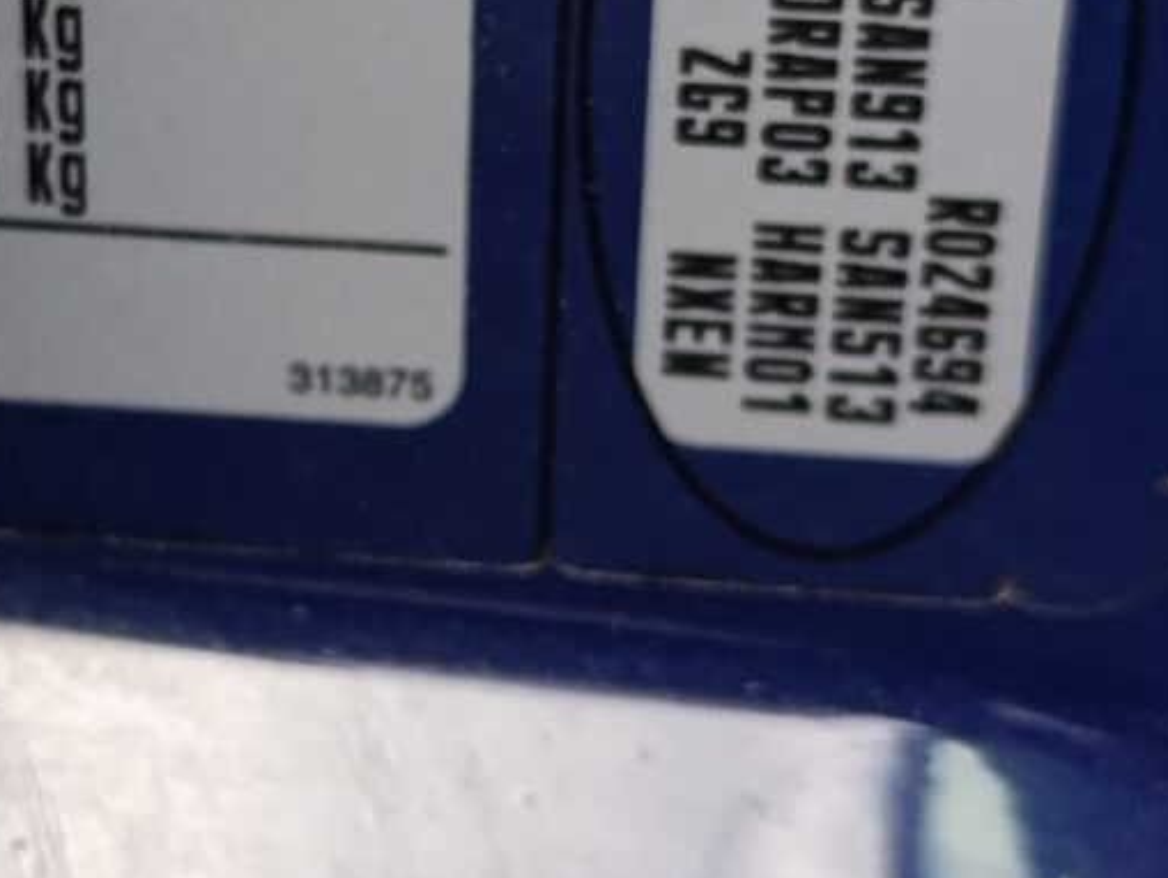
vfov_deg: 12.8
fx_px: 3918
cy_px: 363
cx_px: 189
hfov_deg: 16.8
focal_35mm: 116
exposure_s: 1/100
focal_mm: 6.14
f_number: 1.6
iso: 125
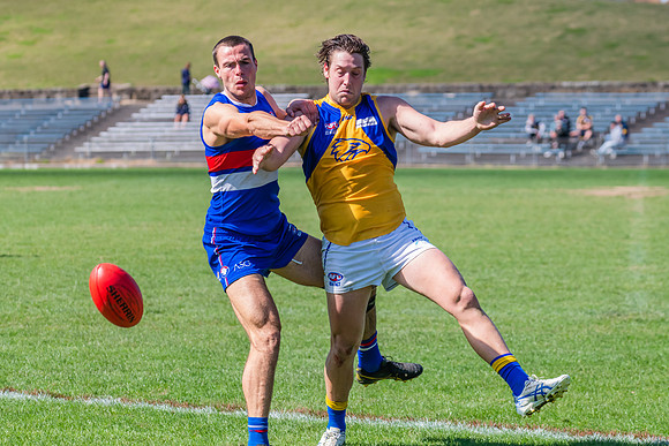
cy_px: 212
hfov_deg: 11.5
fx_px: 3322
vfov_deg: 7.7
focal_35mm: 179
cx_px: 352
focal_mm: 170
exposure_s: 1/1600
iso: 800
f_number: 7.1
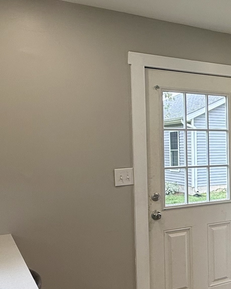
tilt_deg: -0.5
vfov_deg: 38.8
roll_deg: +0.7
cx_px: 338
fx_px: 410
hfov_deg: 24.9
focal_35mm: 48
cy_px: 153
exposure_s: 1/99
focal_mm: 2.22
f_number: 2.2
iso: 64
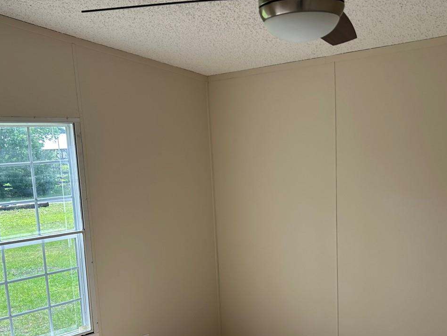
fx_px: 568
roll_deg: +2.8
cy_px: 254
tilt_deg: -10.9
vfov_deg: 32.2
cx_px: 234
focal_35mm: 44
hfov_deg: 42.9
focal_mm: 5.7
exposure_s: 1/482
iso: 50
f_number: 1.5
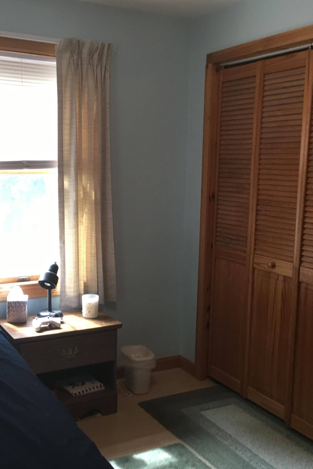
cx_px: 133
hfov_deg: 32.6
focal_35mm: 41
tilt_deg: -4.0
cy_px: 236
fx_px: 535
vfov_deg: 47.4
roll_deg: -0.6
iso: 80
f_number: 2.2
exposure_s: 1/30
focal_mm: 4.15
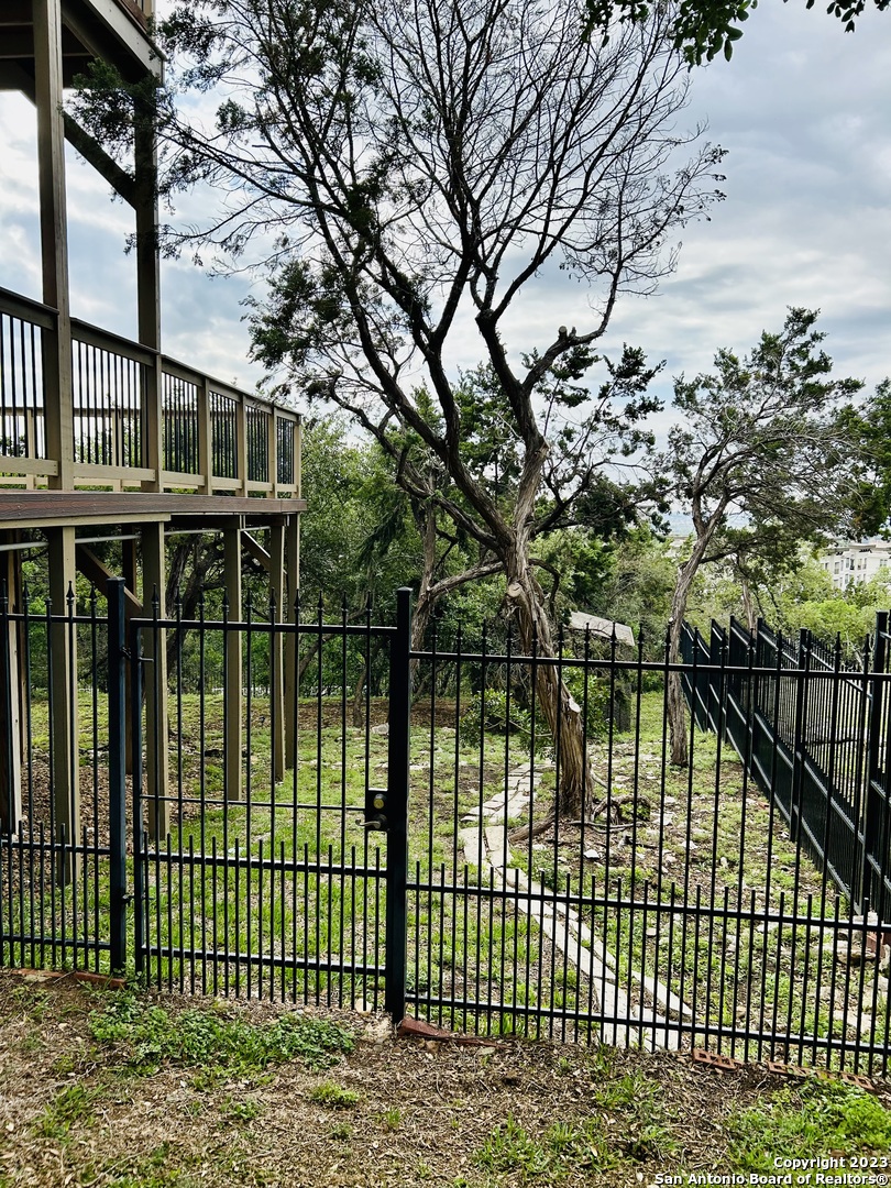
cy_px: 594
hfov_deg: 53.1
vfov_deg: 67.3
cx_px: 446
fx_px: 892
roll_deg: -0.4
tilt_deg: -6.3
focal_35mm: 26
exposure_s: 1/2571
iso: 50
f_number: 1.5
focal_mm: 5.7
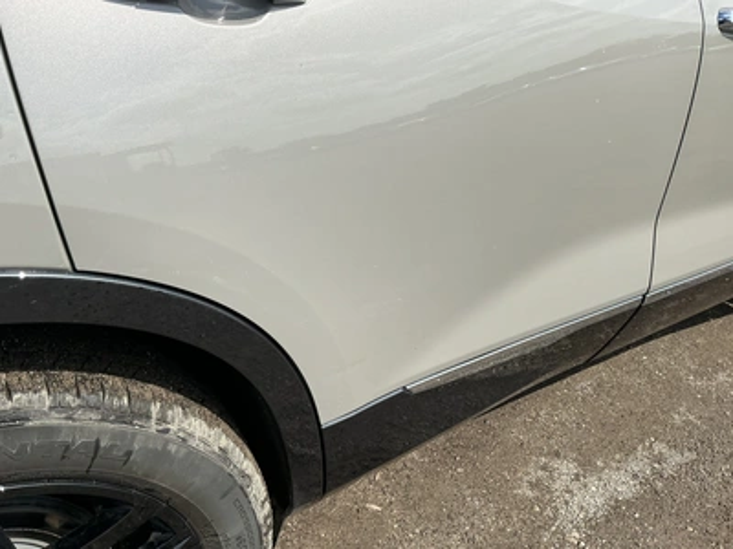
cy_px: 274
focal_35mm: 28
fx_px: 593
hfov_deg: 63.4
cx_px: 366
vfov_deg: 49.7
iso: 25
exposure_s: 1/2141
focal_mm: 3
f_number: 1.8
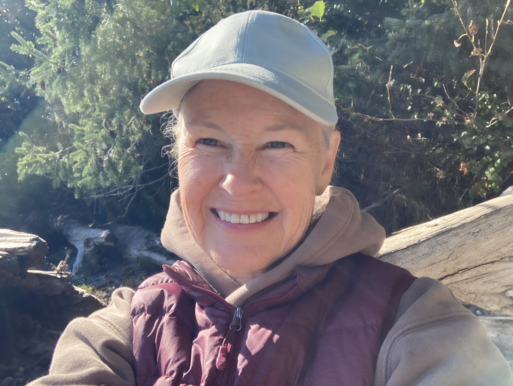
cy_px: 193
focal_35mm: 32
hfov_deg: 56.8
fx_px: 474
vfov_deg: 44.2
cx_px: 256
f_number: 2.2
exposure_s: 1/395
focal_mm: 2.87
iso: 20
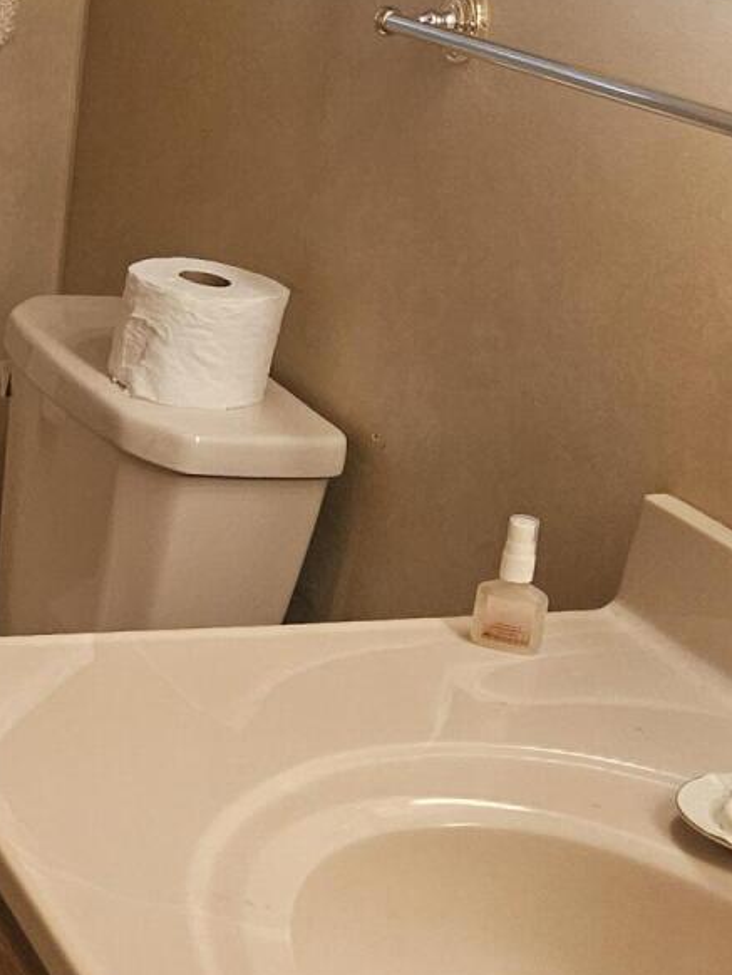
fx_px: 2226
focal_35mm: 79
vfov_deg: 24.7
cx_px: -152
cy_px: 474
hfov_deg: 17.8
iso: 200
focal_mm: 5.4
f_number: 1.8
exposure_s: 1/120
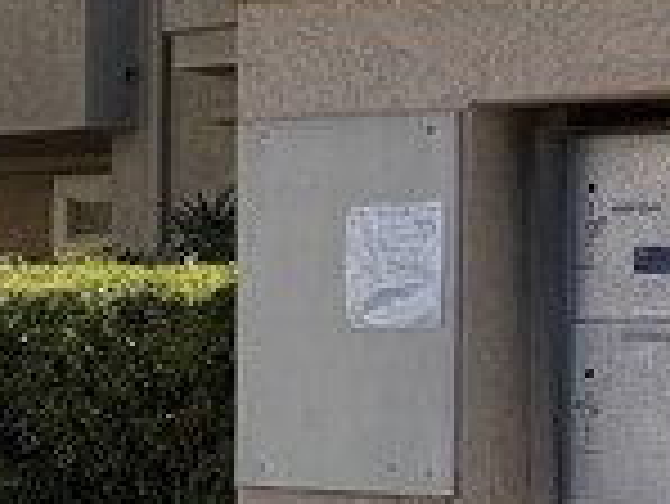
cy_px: 261
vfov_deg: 9.0
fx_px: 3196
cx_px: -1214
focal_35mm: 165
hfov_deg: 9.7
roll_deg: -0.8
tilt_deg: +1.9
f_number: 1.78
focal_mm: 6.76
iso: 80
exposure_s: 1/2525
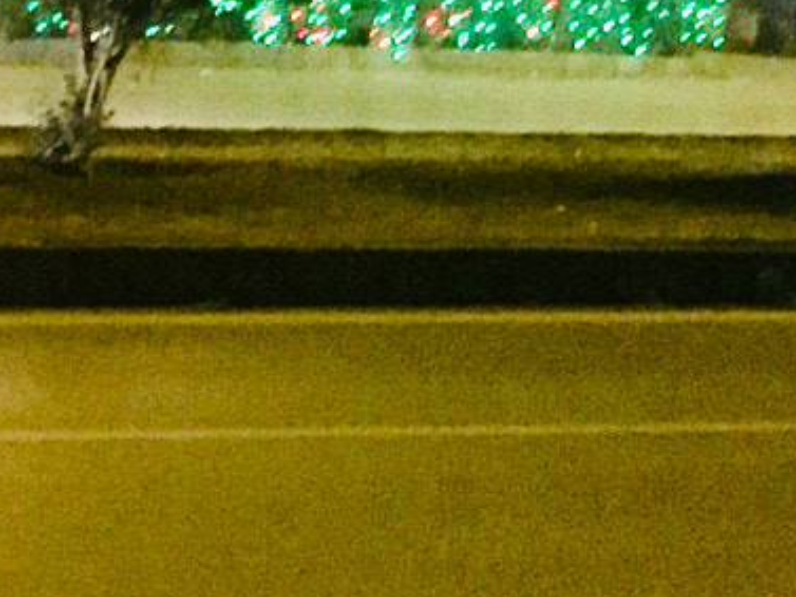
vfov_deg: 12.0
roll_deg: +0.4
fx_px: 2829
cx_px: -156
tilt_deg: -4.4
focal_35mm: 123
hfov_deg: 15.4
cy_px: 102
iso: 800
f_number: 2.2
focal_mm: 4.15
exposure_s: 1/17
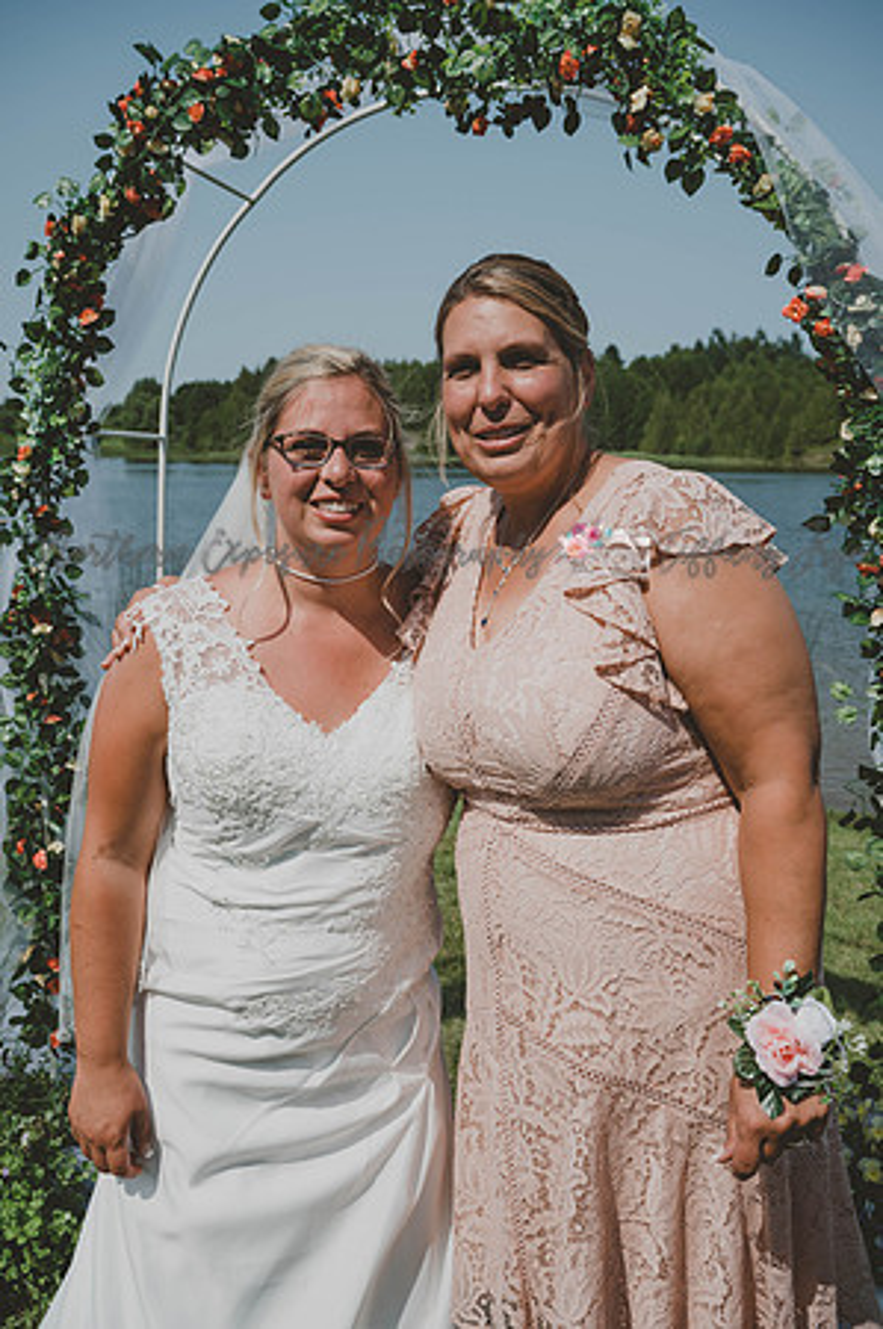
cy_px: 664
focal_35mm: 33
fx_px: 1217
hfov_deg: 39.9
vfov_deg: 57.3
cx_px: 442
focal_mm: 33
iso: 100
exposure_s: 1/400
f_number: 7.1
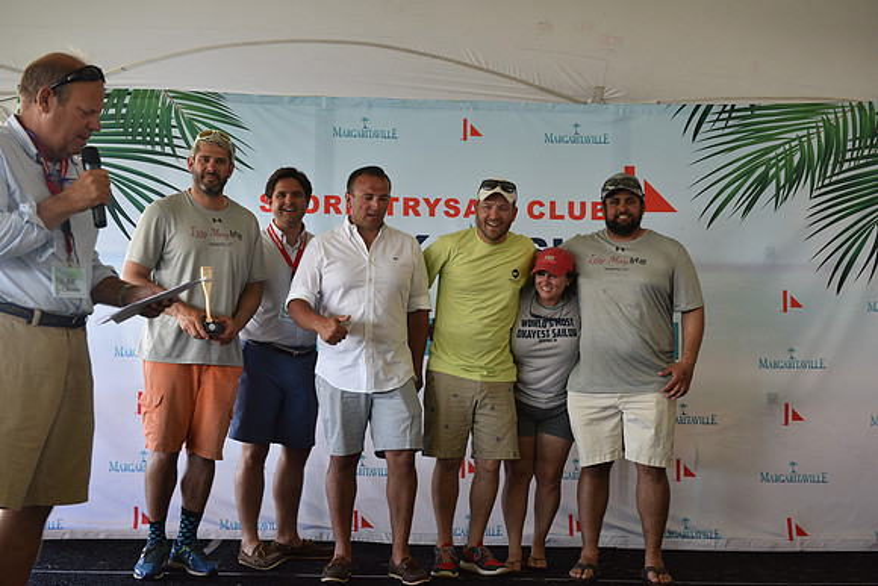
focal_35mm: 52
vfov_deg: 26.0
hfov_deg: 38.2
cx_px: 439
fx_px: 1268
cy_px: 293
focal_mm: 52
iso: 640
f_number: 4
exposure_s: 1/200
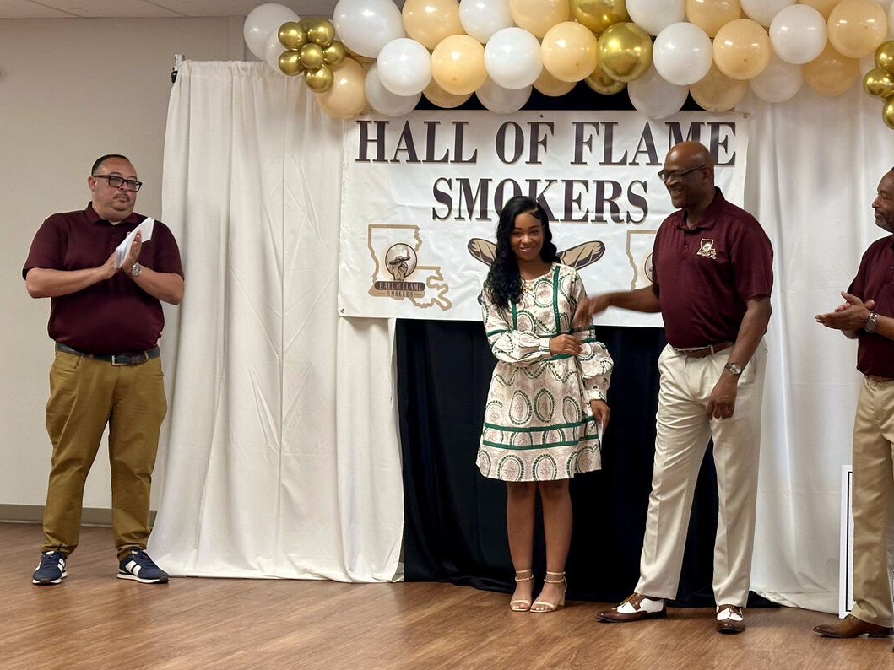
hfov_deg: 28.3
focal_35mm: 68
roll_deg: -0.9
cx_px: 630
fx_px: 1756
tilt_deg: -1.3
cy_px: 355
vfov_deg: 21.6
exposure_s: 1/50
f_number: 1.78
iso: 80
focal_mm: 6.86
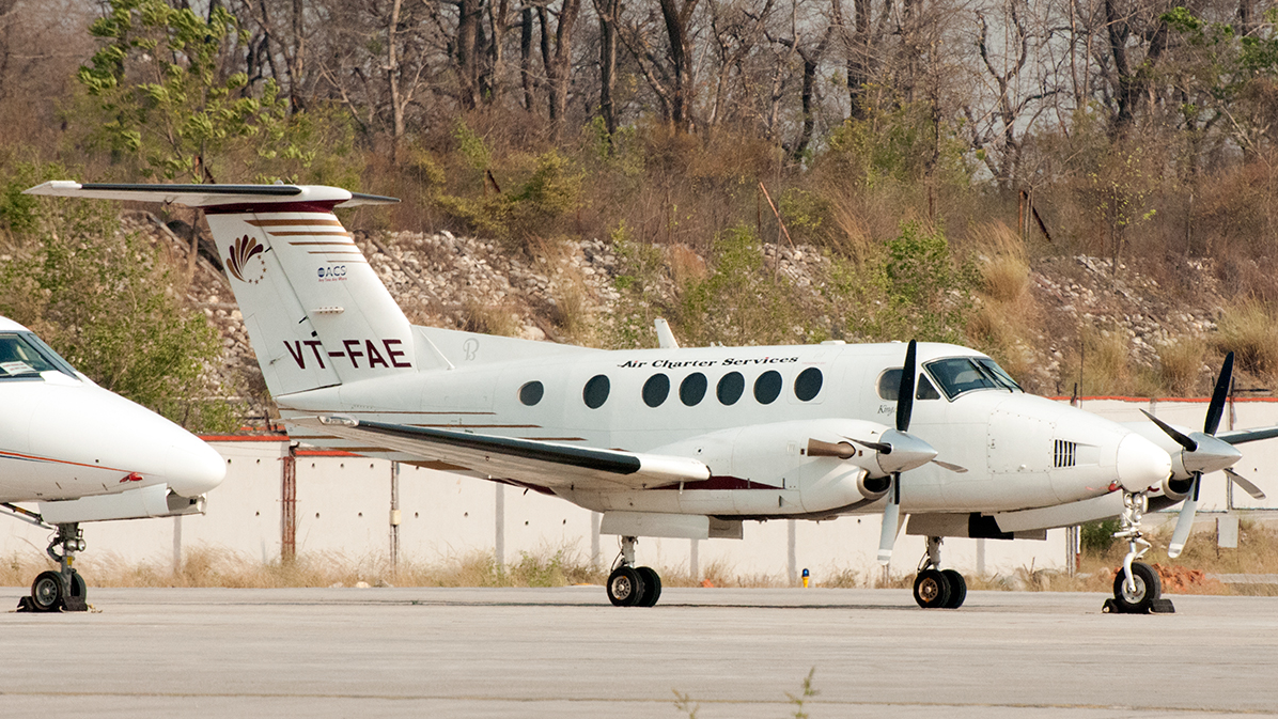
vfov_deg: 2.9
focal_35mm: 425
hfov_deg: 5.1
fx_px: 14403
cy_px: 384
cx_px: 640
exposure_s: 1/1000
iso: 2000
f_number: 11
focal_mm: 270
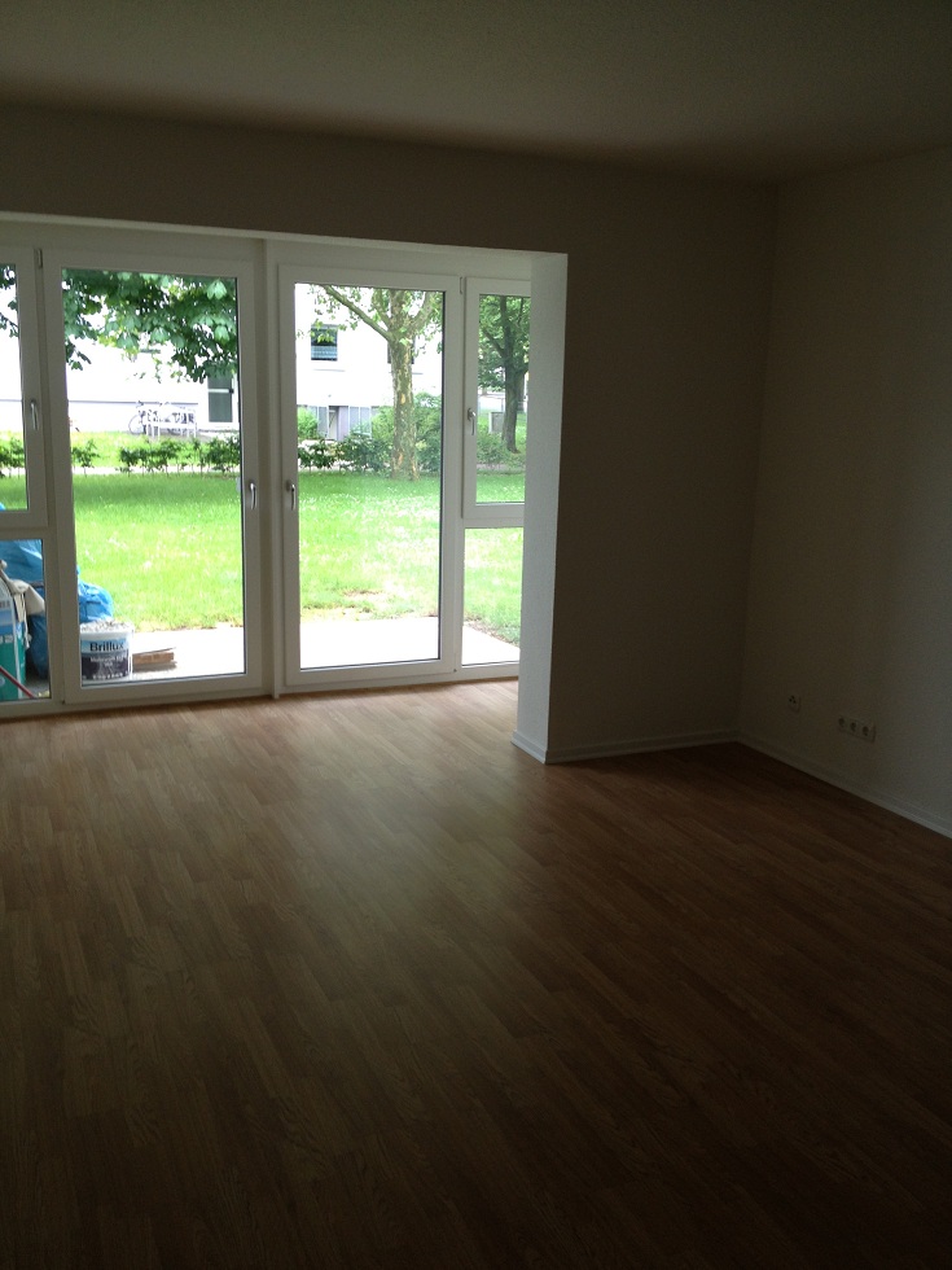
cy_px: 635
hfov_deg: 40.7
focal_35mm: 35
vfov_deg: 52.6
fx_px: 1283
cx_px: 476
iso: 50
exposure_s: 1/30
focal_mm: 4.28
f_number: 2.4
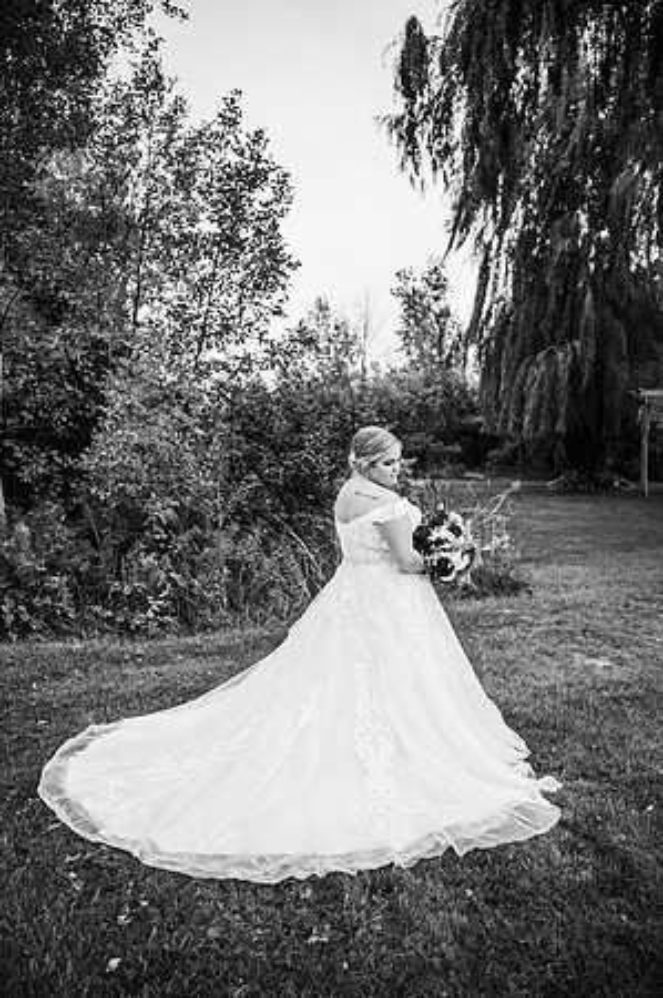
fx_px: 748
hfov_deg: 47.8
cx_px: 332
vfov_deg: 67.4
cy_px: 499
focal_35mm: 27
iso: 200
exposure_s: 1/1000
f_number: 2.8
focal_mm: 27
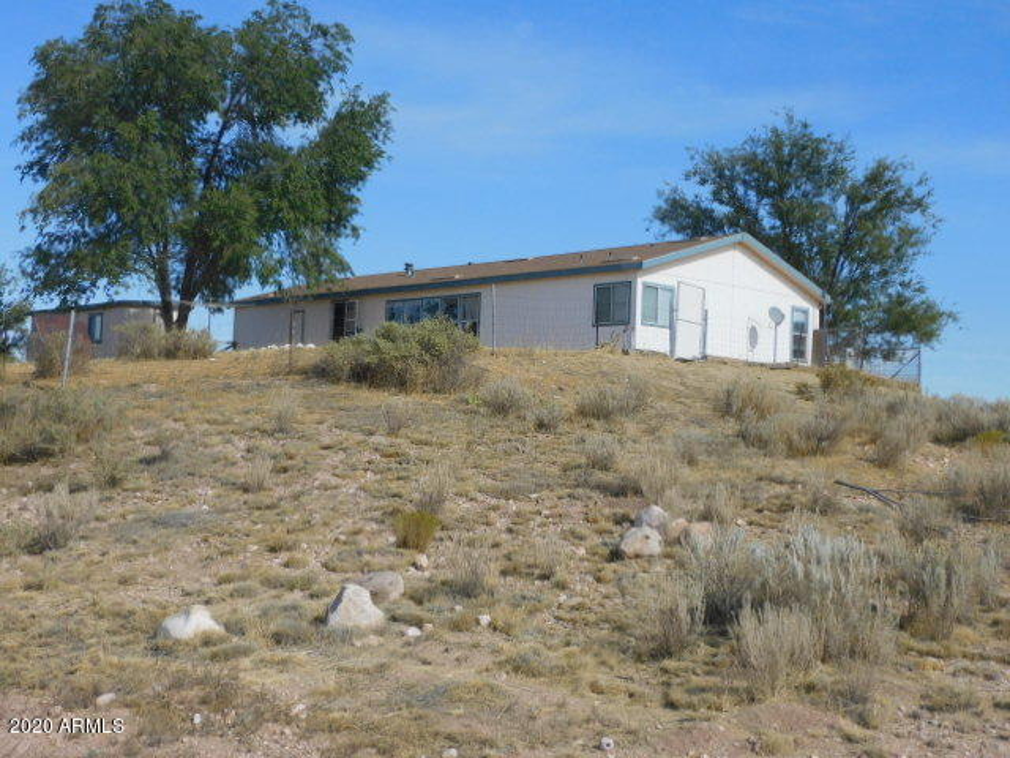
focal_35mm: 50
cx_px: 505
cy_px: 379
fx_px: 1459
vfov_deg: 29.1
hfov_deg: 38.2
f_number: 4
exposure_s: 1/1250
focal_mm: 9
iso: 125
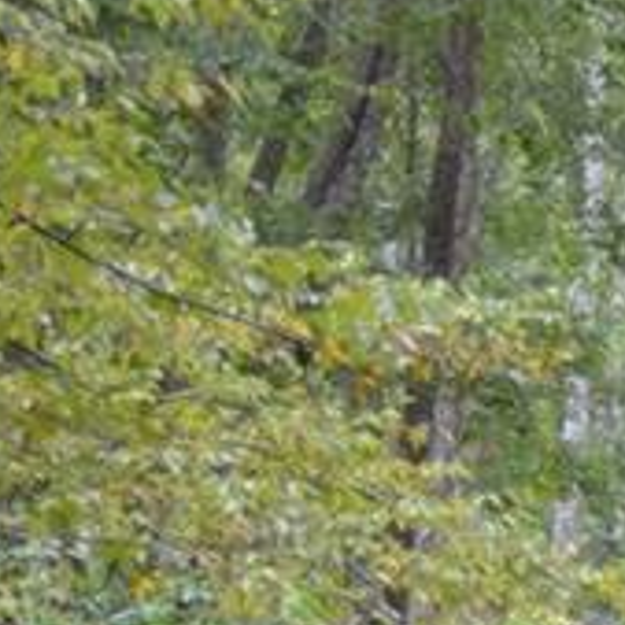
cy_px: 869
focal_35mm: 216
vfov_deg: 8.0
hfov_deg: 7.3
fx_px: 4412
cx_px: 1786
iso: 200
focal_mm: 28
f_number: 4.5
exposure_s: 1/160
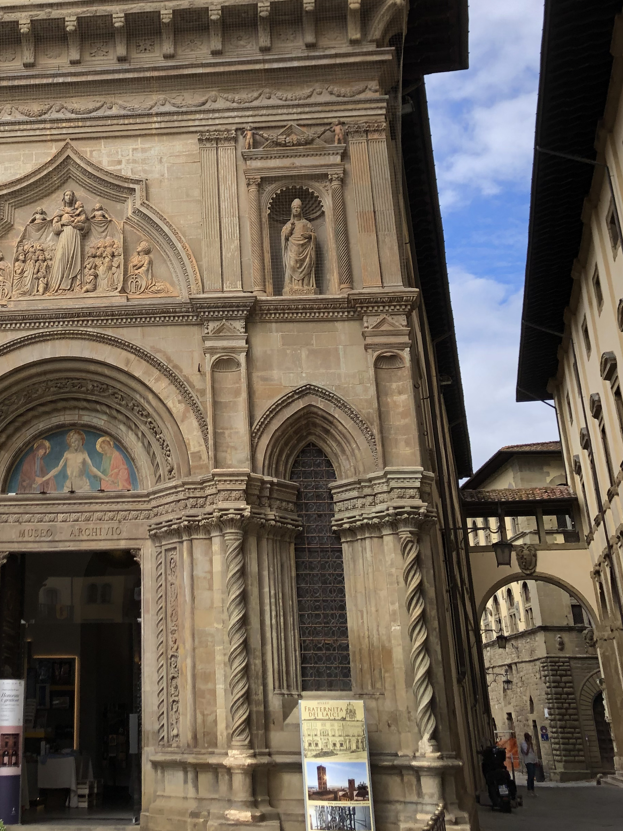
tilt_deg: +24.3
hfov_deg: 30.2
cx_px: 129
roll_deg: +0.2
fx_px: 1128
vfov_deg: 39.4
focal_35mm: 47
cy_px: 211
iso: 20
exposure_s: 1/1279
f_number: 1.8
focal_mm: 4
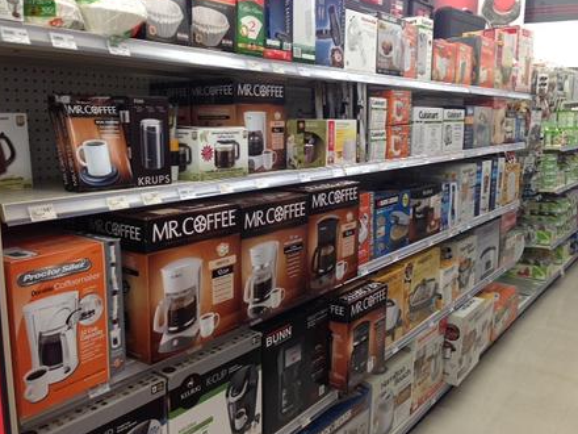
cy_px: 213
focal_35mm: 35
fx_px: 584
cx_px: 296
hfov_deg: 52.6
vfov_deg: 40.7
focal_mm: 4.12
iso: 50
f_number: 2.4
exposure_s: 1/20
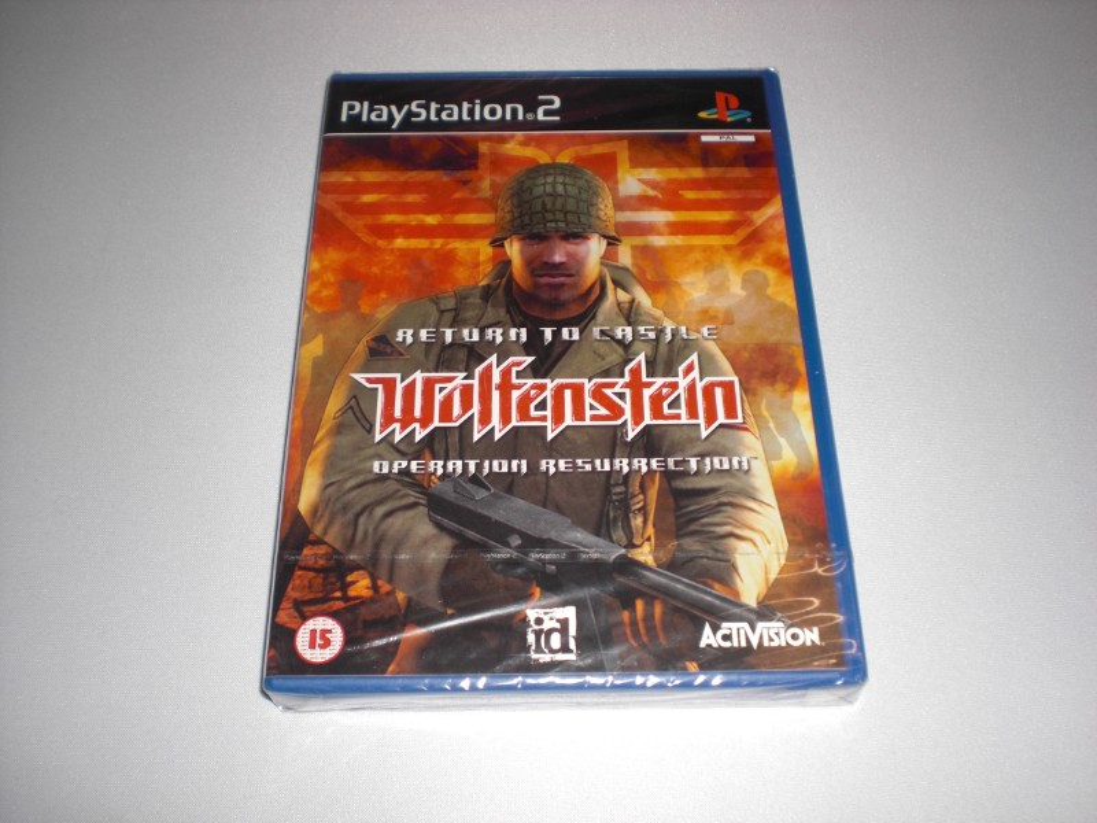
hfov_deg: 49.0
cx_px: 548
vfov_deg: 37.7
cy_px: 412
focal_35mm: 38
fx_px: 1204
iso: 64
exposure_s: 1/60
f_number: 3.1
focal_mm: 6.3
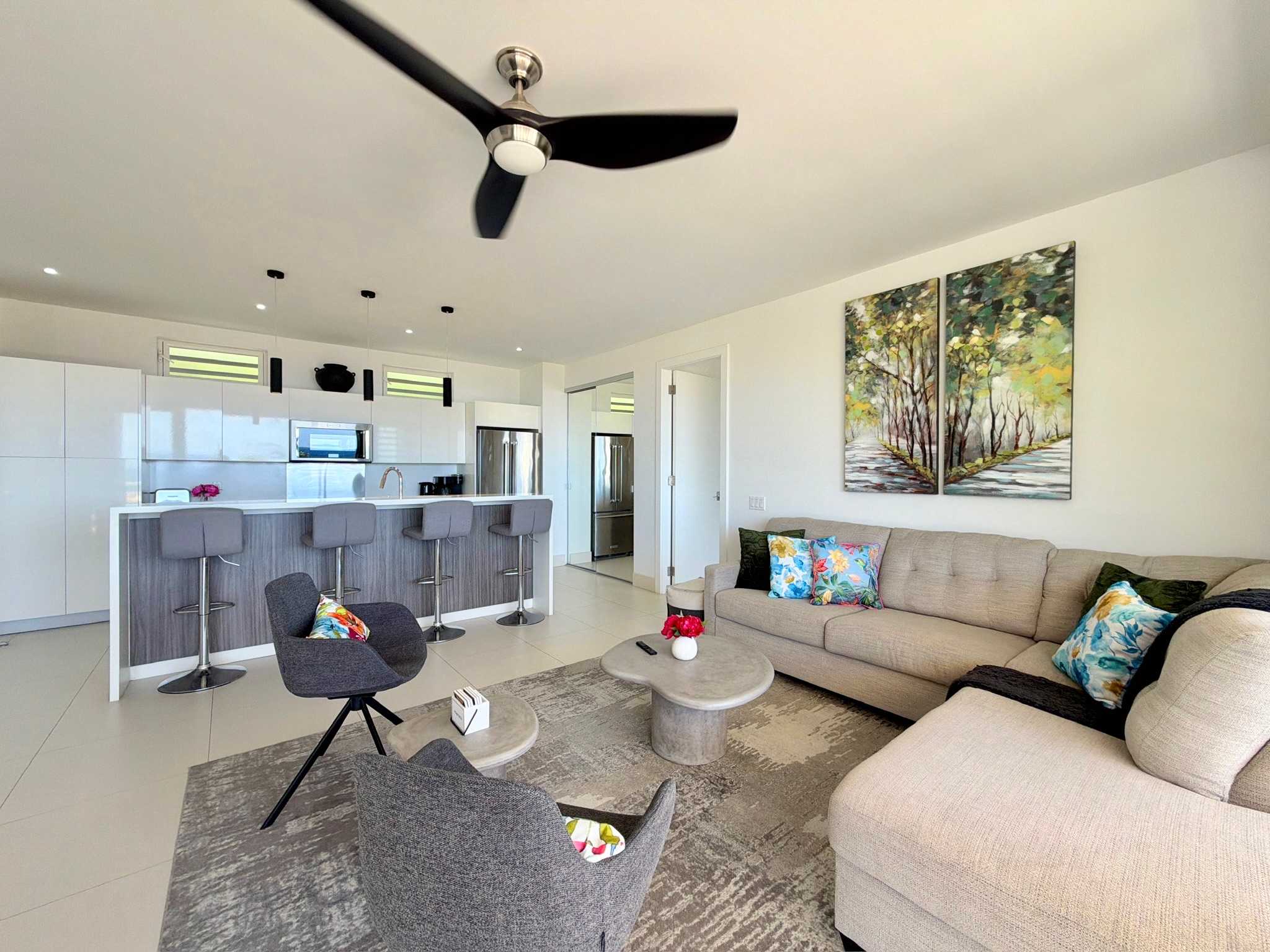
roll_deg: +0.4
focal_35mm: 14
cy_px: 476
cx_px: 635
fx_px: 514
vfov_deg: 85.7
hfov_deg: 102.1
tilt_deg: -1.6
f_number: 2.2
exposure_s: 1/121
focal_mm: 2.22
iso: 50
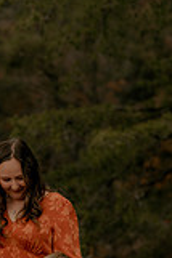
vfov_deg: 8.6
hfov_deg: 5.8
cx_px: 28
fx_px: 1709
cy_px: 224
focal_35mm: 238
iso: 200
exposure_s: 1/320
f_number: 2.8
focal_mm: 85
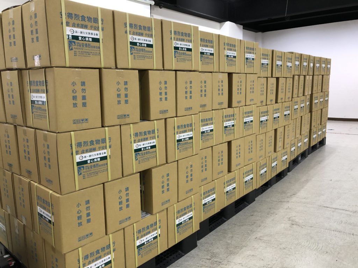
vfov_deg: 49.7
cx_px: 179
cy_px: 134
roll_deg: +1.4
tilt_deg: -10.4
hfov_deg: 63.4
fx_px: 290
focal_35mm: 28
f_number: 1.8
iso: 50
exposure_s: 1/15
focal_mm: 3.99
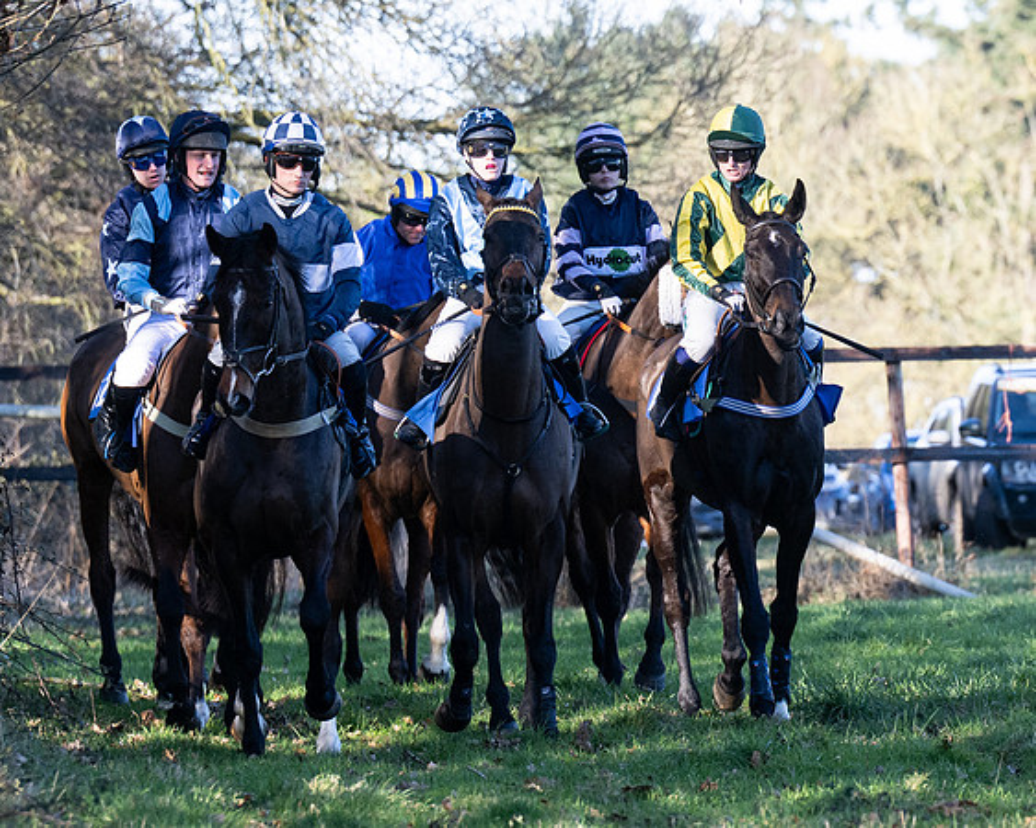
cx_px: 972
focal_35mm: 545
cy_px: 408
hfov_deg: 3.5
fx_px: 16710
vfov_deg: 2.8
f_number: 5
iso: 400
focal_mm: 200
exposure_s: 1/640
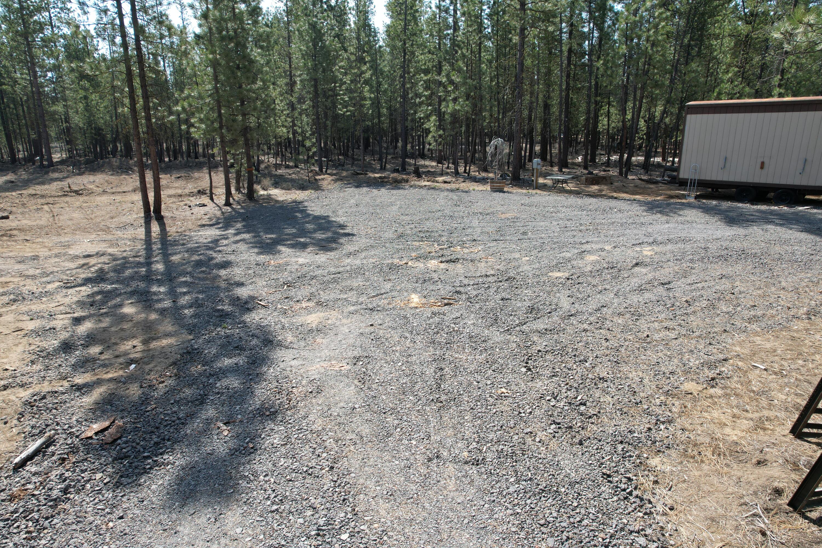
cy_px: 274
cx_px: 411
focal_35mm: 22
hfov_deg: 78.6
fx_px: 502
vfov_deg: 57.2
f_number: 2.8
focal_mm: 8.38
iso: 100
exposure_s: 1/640
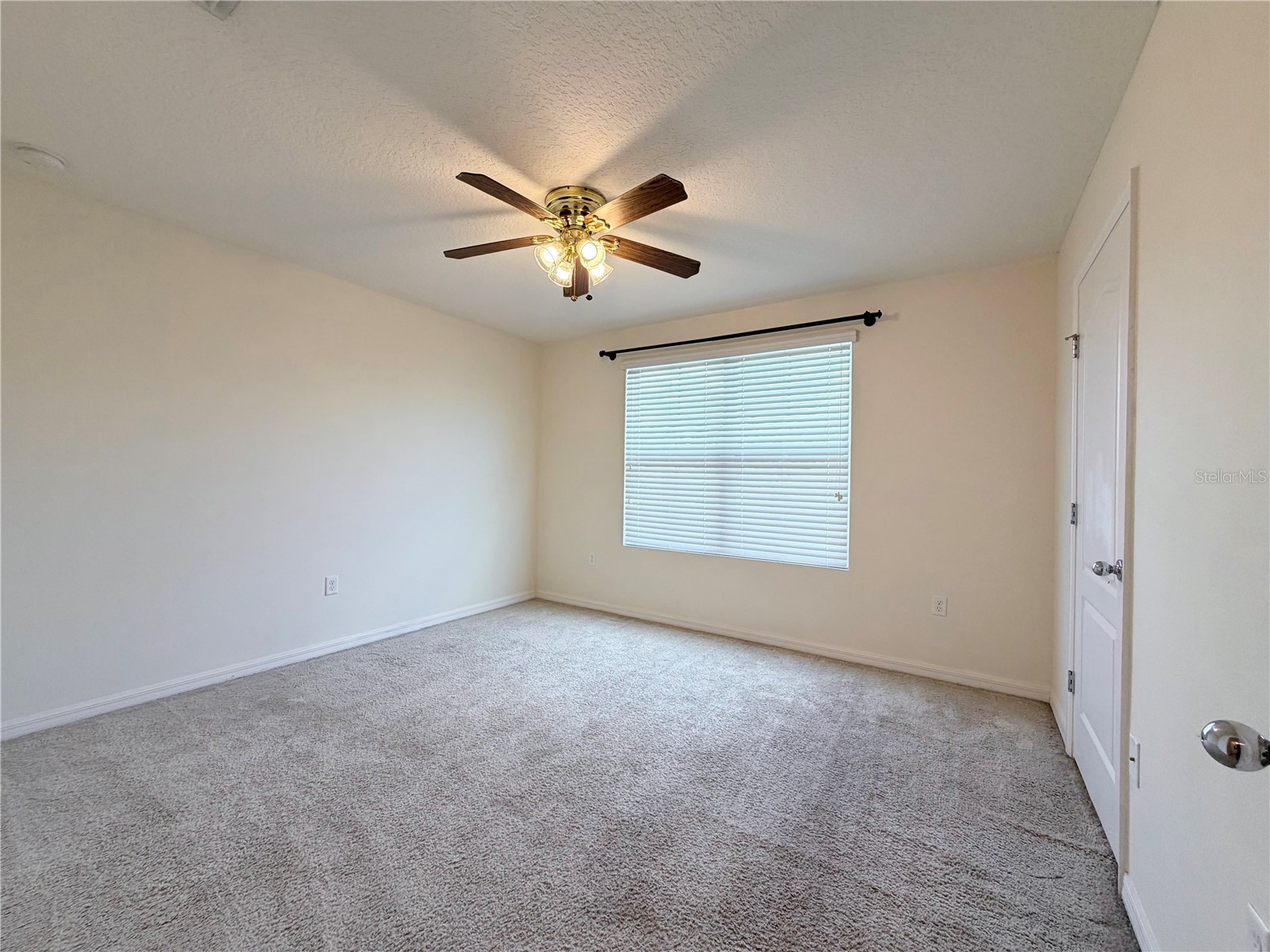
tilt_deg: +0.8
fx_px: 514
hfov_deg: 102.1
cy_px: 476
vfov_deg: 85.7
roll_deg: -1.4
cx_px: 635
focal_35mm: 14
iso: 100
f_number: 2.2
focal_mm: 2.22
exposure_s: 1/120
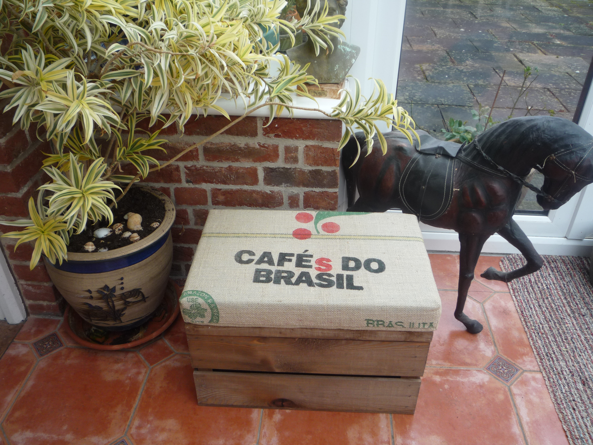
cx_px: 296
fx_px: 514
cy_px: 222
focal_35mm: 30
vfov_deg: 46.8
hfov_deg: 60.0
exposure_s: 1/100
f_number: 3.3
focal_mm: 5.2
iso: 100
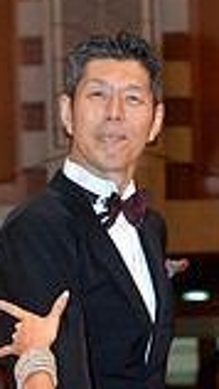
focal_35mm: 307
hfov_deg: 4.0
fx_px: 3166
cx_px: 48
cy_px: 500
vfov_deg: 7.0
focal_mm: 80
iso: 1600
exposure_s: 1/250
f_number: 5.6
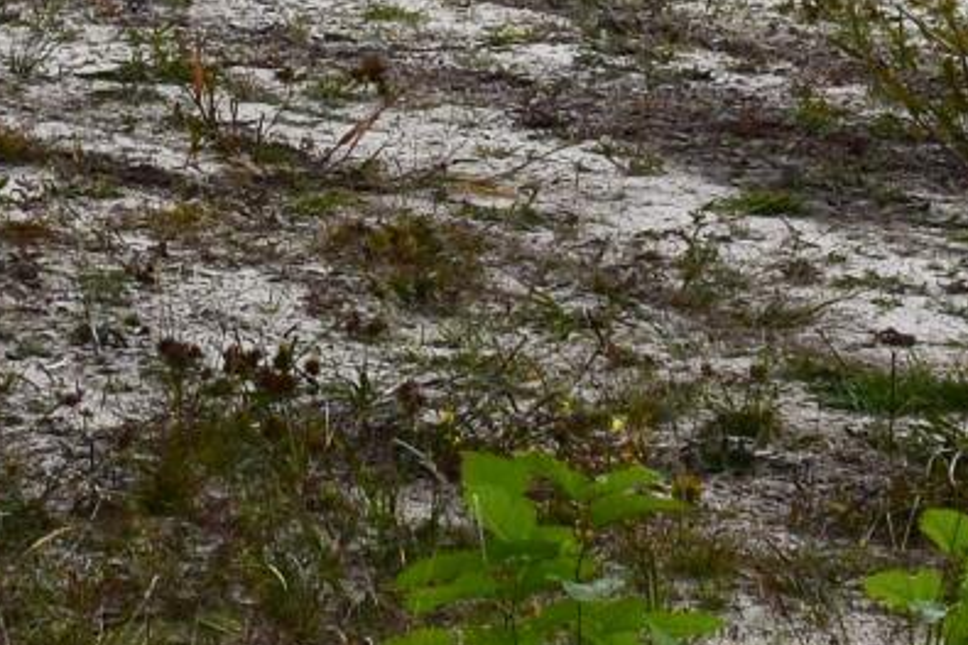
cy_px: -853
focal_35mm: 285
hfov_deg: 7.1
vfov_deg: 4.7
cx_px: -671
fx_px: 7654
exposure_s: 1/500
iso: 360
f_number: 11
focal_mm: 25
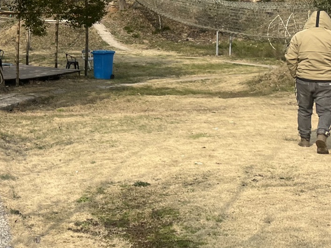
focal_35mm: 74
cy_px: 17
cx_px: -34
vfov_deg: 19.5
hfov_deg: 24.5
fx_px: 707
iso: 50
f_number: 1.6
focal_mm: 5.1
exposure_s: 1/2899
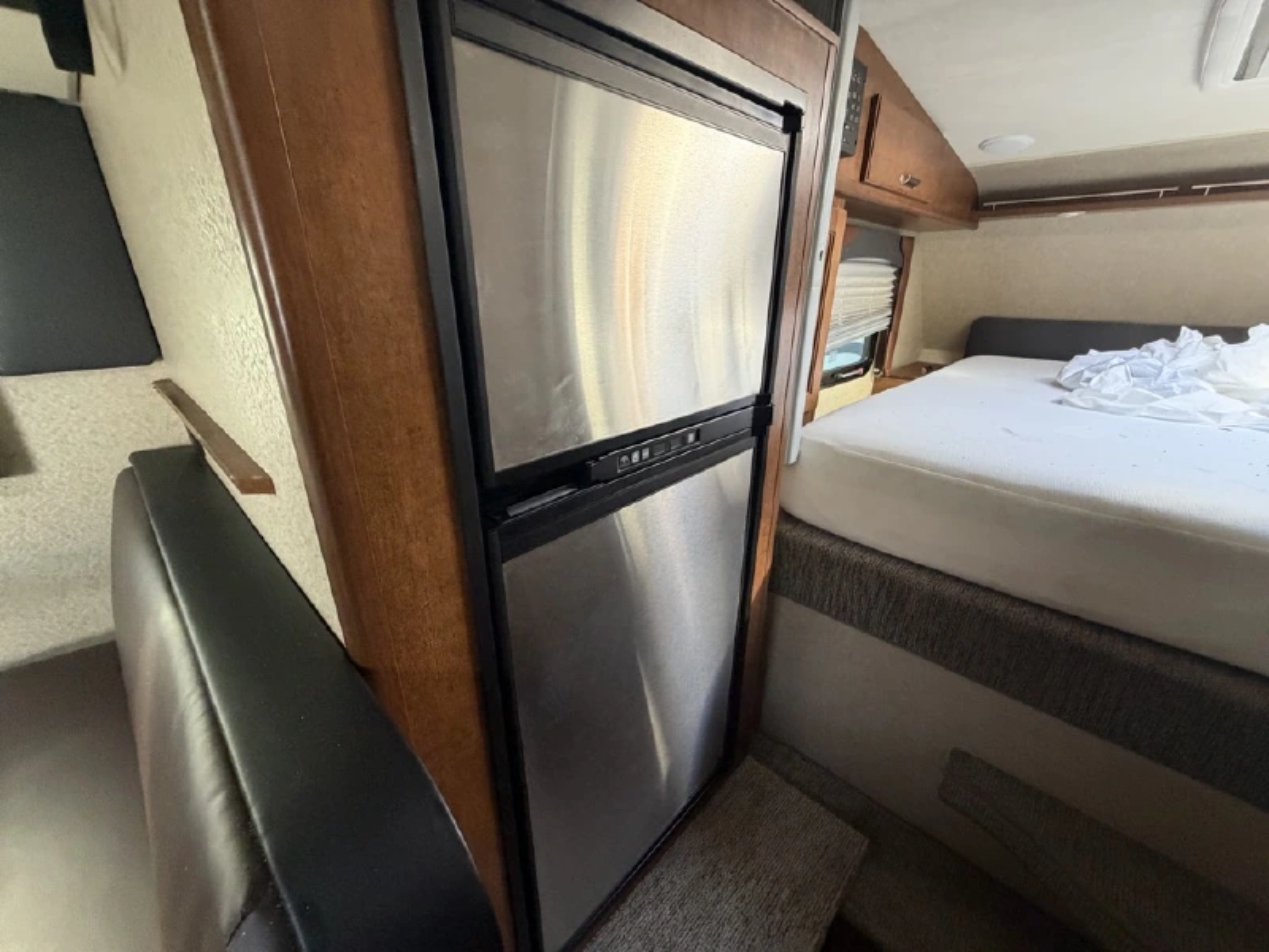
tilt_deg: -21.3
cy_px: 476
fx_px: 513
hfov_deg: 102.1
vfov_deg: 85.7
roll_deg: +3.0
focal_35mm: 14
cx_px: 634
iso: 500
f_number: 2.2
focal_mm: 2.22
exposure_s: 1/60
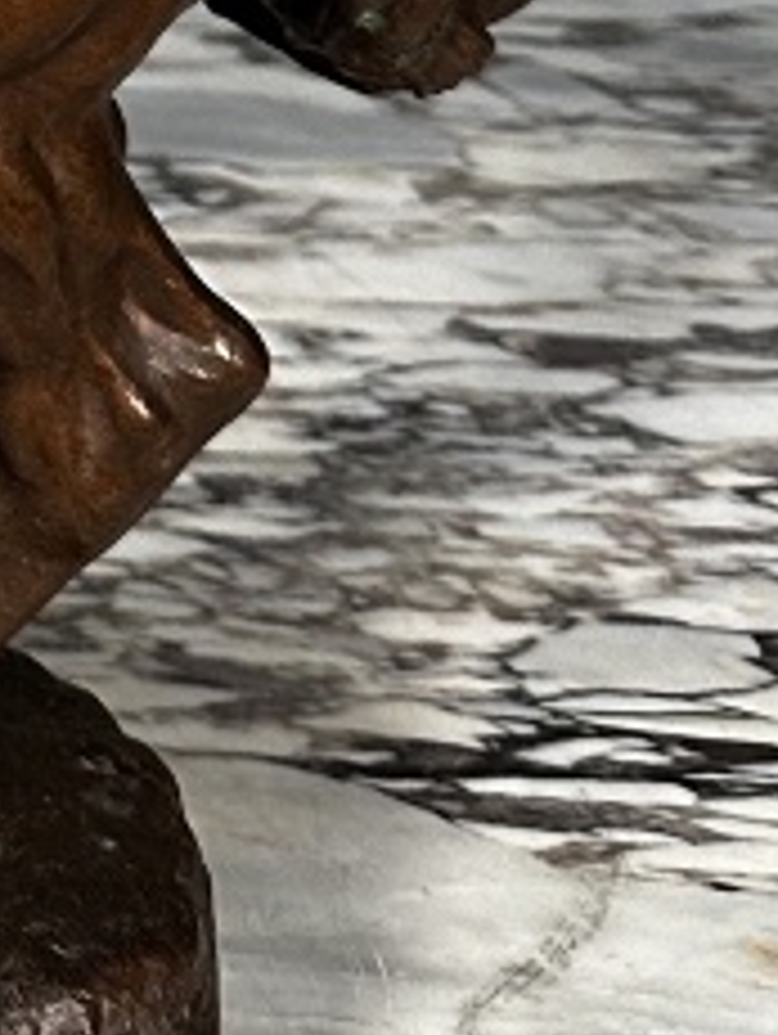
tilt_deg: -11.6
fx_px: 3739
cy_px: -855
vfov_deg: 13.9
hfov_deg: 10.5
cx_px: -971
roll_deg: +0.4
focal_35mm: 125
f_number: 1.78
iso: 160
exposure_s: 1/100
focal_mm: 6.86
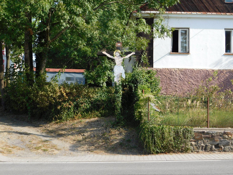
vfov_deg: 24.8
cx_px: 116
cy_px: 88
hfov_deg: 32.7
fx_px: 397
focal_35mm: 59
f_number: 4
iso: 125
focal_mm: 10.4
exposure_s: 1/320
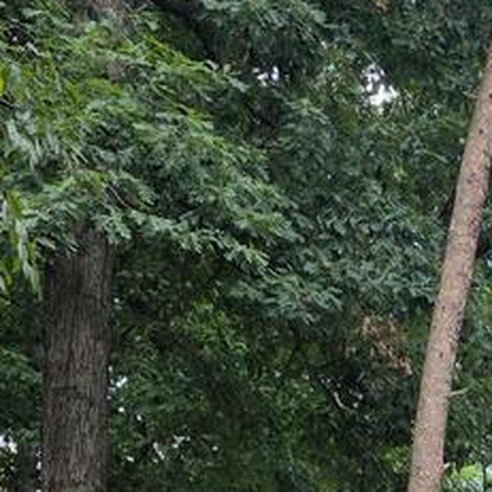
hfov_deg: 12.2
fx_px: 2042
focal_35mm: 127
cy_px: 948
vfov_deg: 12.3
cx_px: 973
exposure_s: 1/1889
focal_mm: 6.3
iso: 80
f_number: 1.7
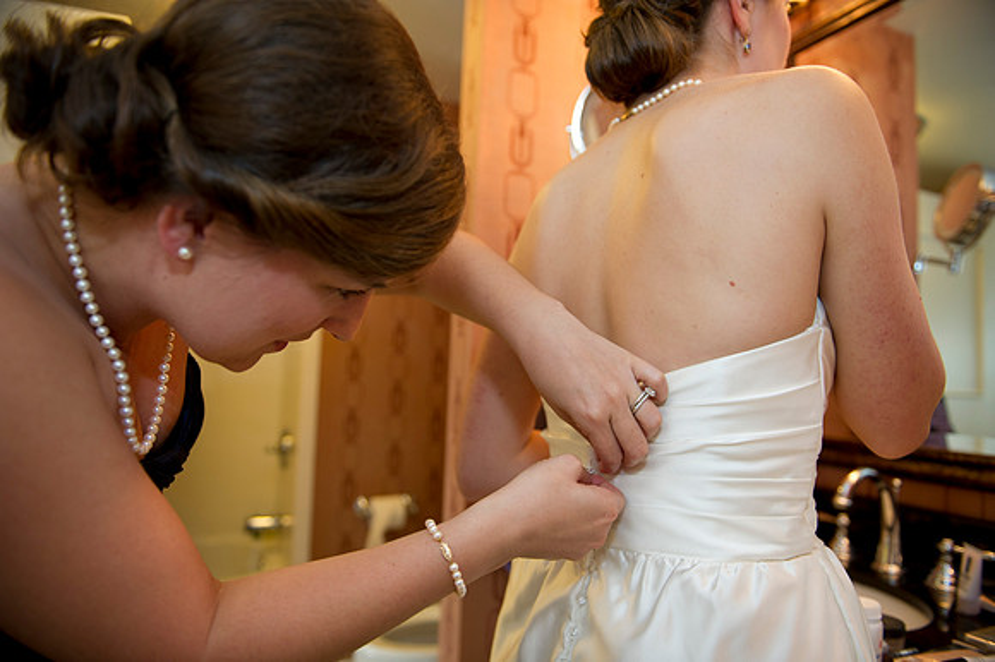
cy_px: 331
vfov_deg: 53.1
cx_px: 498
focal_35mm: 24
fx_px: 663
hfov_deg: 73.8
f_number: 2.8
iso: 640
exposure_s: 1/125
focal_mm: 24
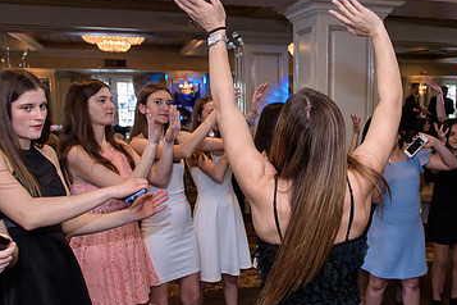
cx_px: 309
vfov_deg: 34.2
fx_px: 495
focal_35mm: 39
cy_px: 167
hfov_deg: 48.6
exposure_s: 1/125
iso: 1600
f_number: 3.2
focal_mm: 24
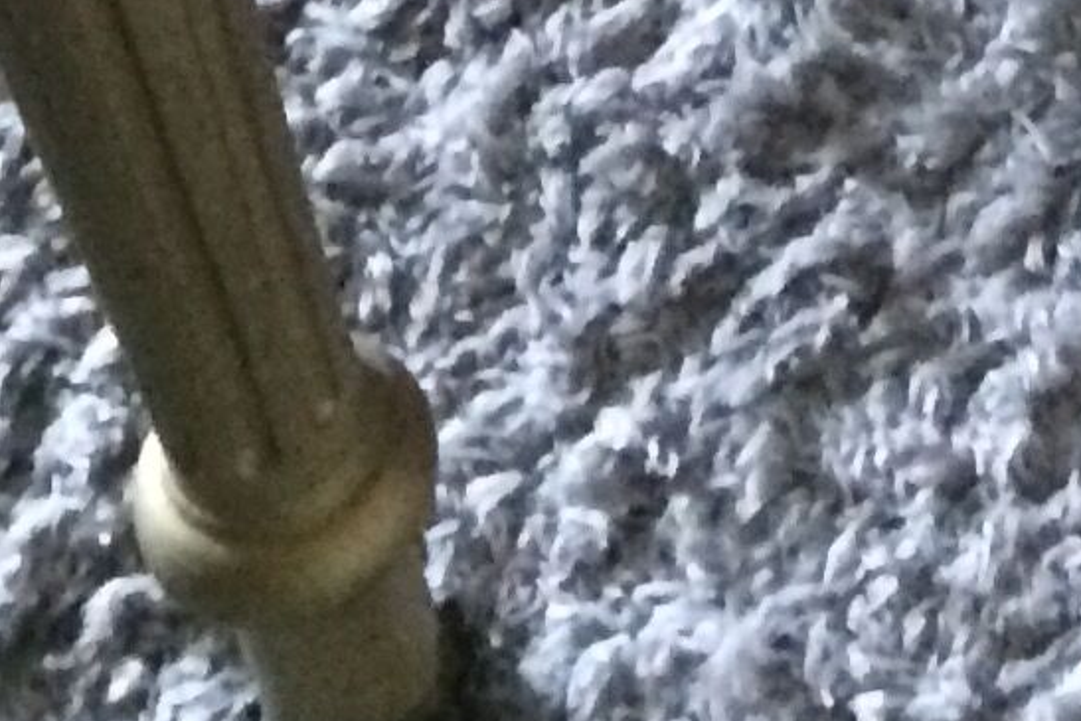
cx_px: 929
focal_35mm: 180
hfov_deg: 11.4
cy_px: -2392
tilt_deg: -26.0
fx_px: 5406
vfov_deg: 6.1
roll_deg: +12.0
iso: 320
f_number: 2.2
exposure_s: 1/17
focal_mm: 4.15
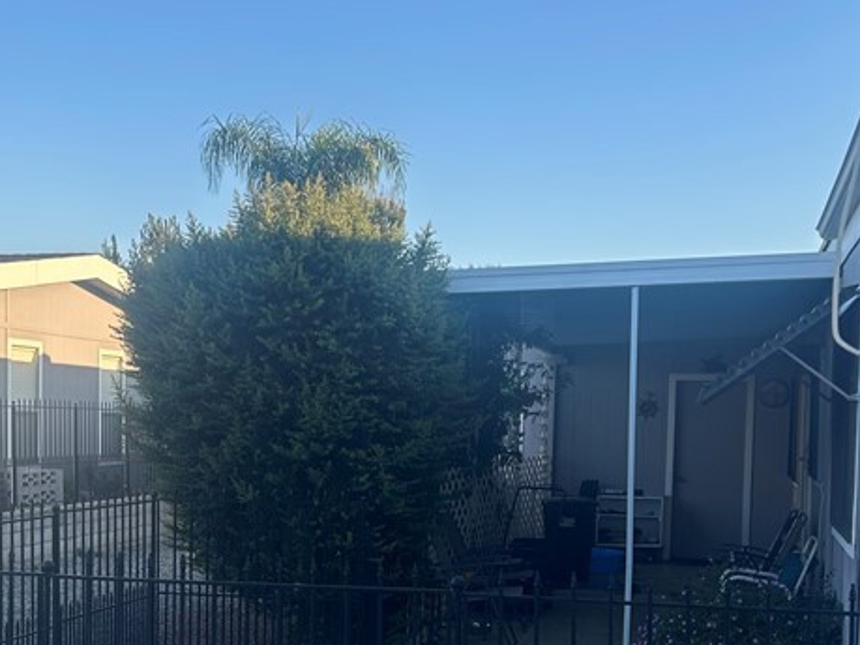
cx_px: 352
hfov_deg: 33.2
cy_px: 493
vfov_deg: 24.9
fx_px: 1441
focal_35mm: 58
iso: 50
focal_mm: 5.7
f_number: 1.5
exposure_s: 1/1058
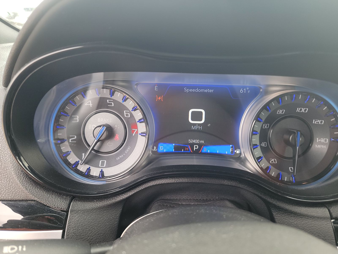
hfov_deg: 71.6
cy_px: 127
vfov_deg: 56.8
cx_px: 169
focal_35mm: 24
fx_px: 234
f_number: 1.8
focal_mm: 6.7
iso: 101
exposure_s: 1/59
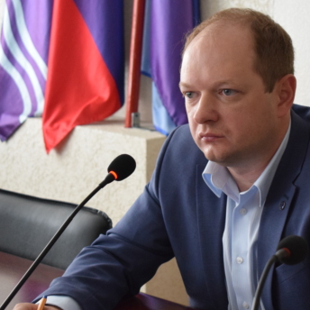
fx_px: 1104
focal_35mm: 109
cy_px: 182
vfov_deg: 16.0
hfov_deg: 15.9
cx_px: 243
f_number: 5
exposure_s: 1/320
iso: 3200
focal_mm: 42
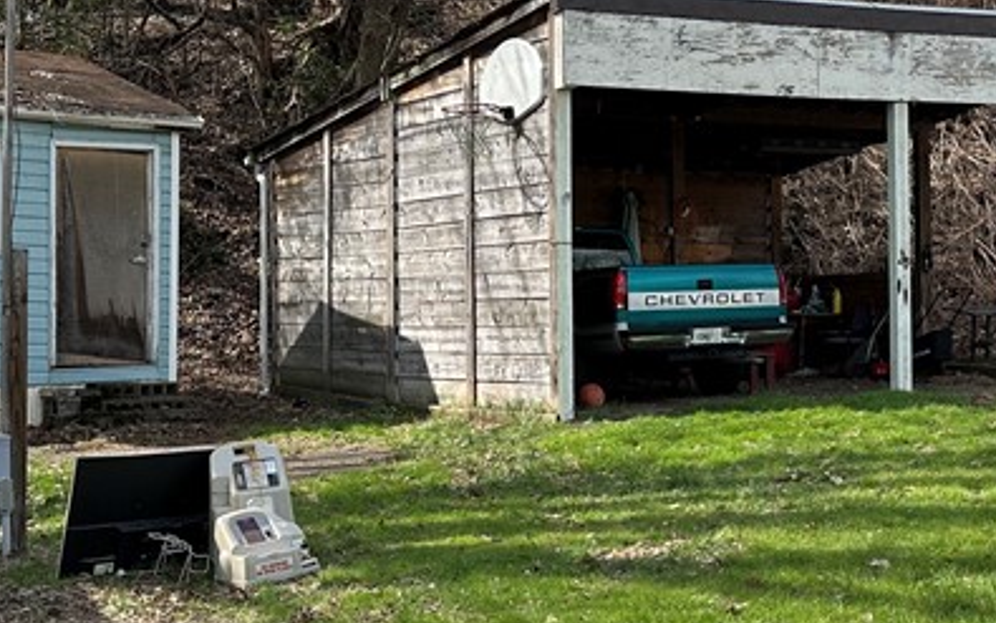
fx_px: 1792
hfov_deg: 30.9
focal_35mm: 66
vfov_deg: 19.7
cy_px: 356
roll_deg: +0.5
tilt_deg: +0.1
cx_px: 653
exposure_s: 1/2110
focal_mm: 6.86
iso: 80
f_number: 1.78
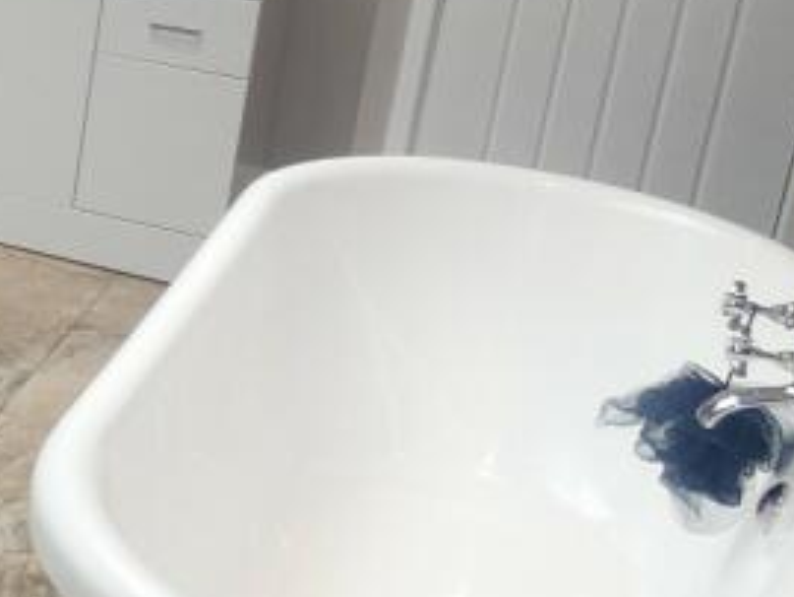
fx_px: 1744
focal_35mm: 76
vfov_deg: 19.2
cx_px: -398
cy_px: 98
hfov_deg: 21.5
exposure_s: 1/60
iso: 80
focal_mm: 3.6
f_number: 2.8
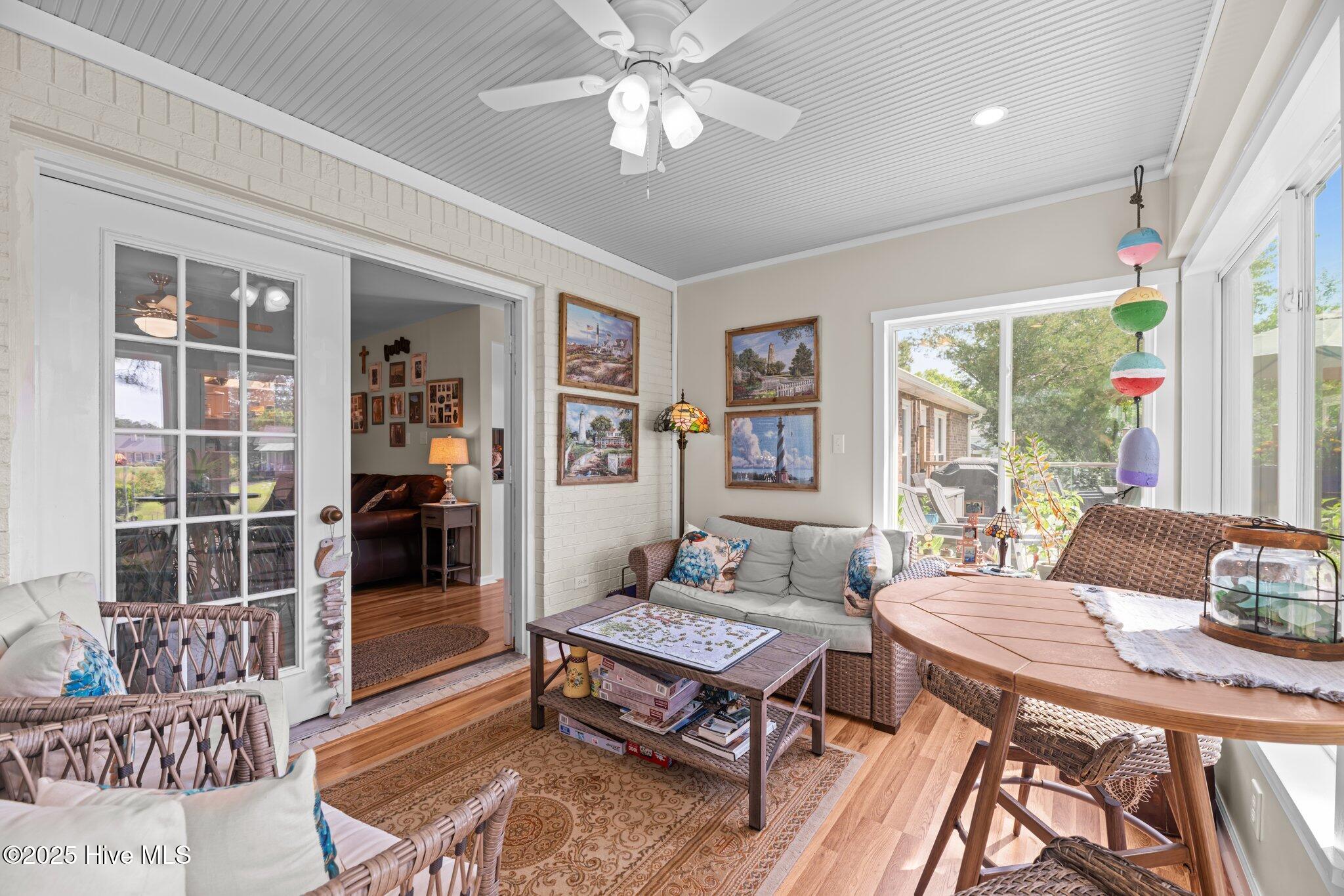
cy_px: 448
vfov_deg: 81.2
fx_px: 523
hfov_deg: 104.3
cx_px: 672
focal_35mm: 14
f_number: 9
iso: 100
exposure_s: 1/3
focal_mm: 14
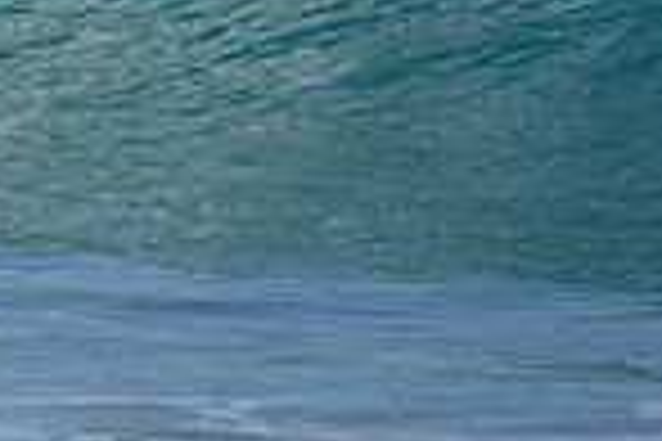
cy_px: -368
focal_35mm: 4331
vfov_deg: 0.3
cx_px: -729
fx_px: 79636
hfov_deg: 0.5
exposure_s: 1/2000
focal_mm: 800
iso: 250
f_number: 6.3
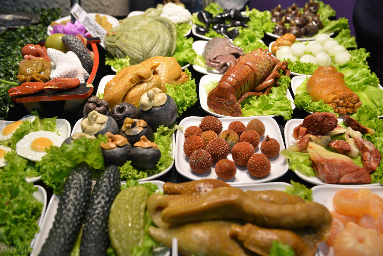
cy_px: 128
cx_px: 192
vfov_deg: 29.9
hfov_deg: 43.6
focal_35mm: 45
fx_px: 479
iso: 500
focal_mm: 45
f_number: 3.2
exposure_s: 1/200
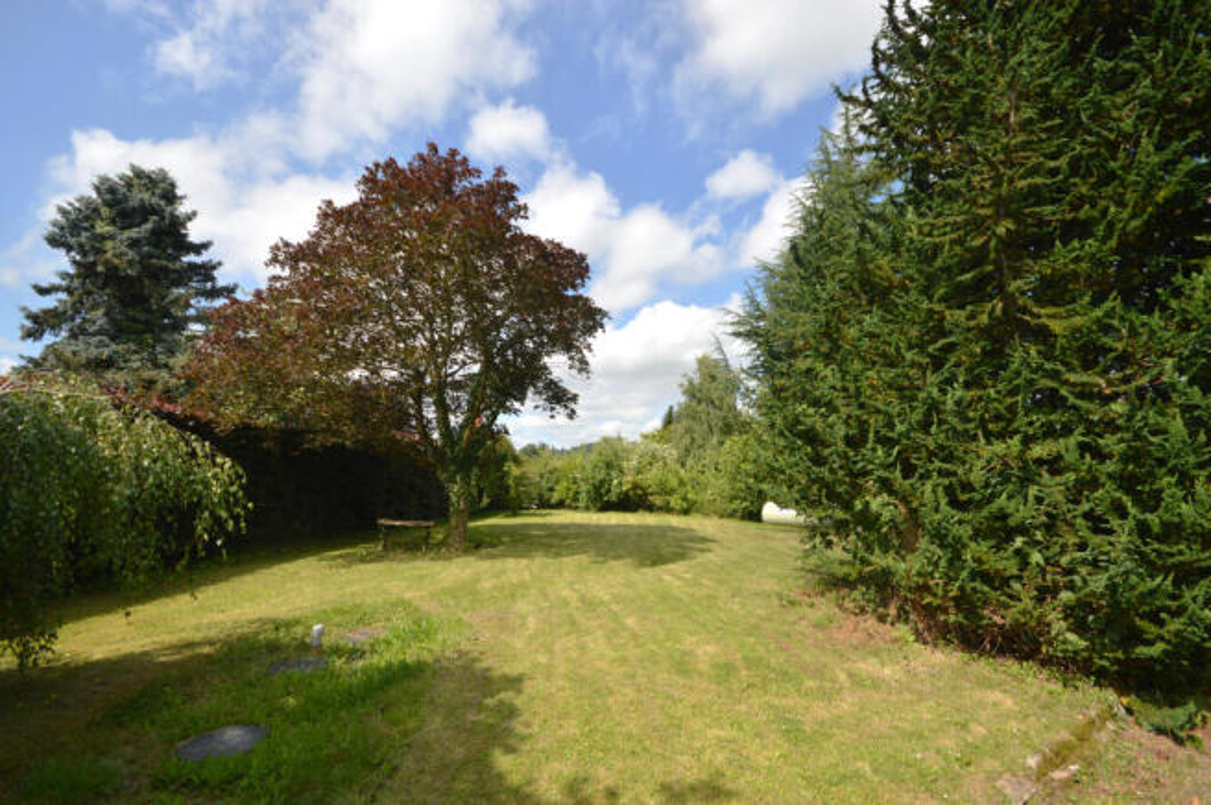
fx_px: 504
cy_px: 402
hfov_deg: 100.4
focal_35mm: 15
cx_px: 606
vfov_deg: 77.2
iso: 100
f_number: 8
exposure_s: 1/250
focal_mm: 10
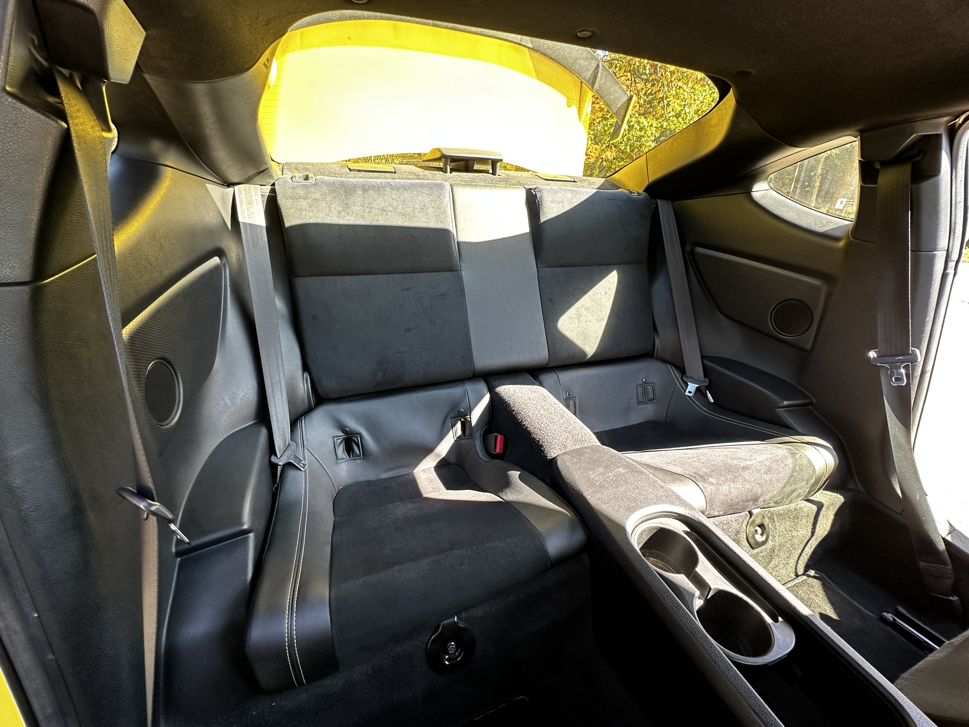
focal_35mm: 14
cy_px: 364
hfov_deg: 102.1
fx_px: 392
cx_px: 484
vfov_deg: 85.7
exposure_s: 1/99
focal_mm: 2.22
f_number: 2.2
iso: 160
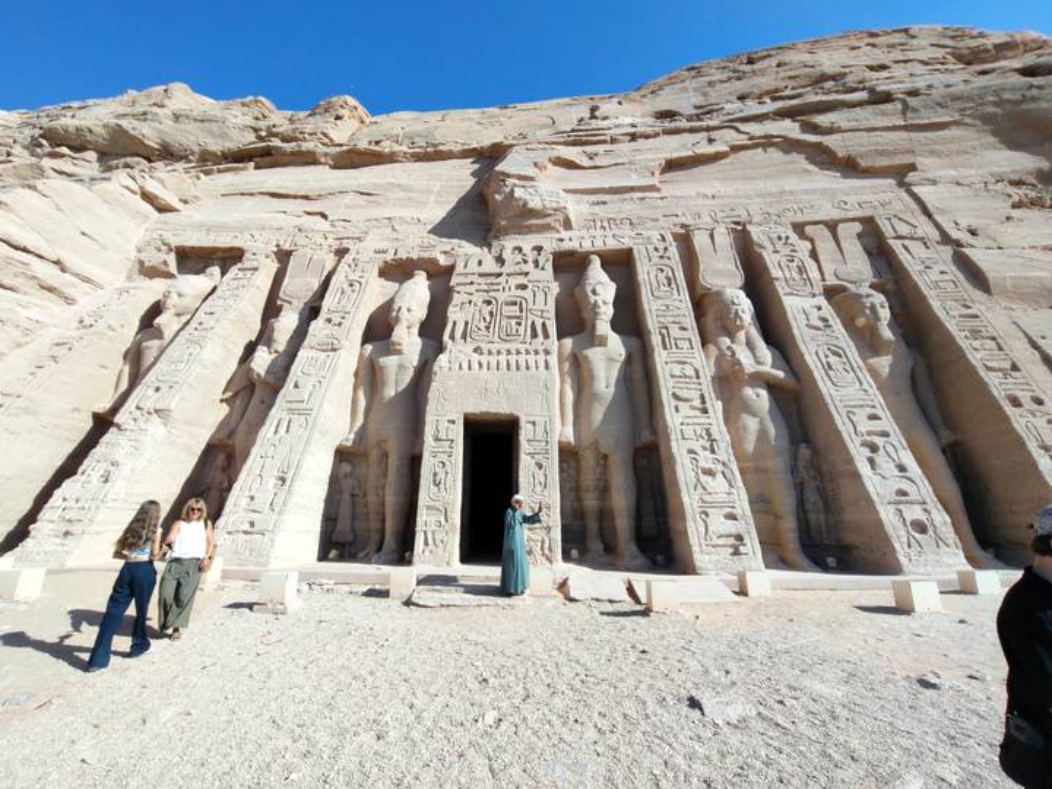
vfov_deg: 78.1
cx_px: 526
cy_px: 394
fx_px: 486
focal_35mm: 16
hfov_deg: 94.5
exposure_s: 1/913
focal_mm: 1.68
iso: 50
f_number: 2.2
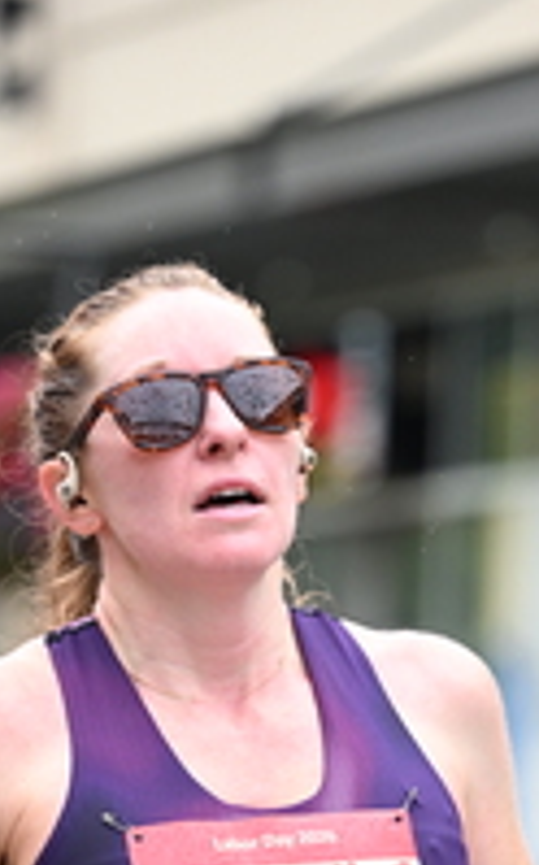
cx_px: 459
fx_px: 8315
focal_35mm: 353
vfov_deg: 5.9
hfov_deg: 3.7
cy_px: 1013
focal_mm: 125
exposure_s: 1/1600
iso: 1250
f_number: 2.8
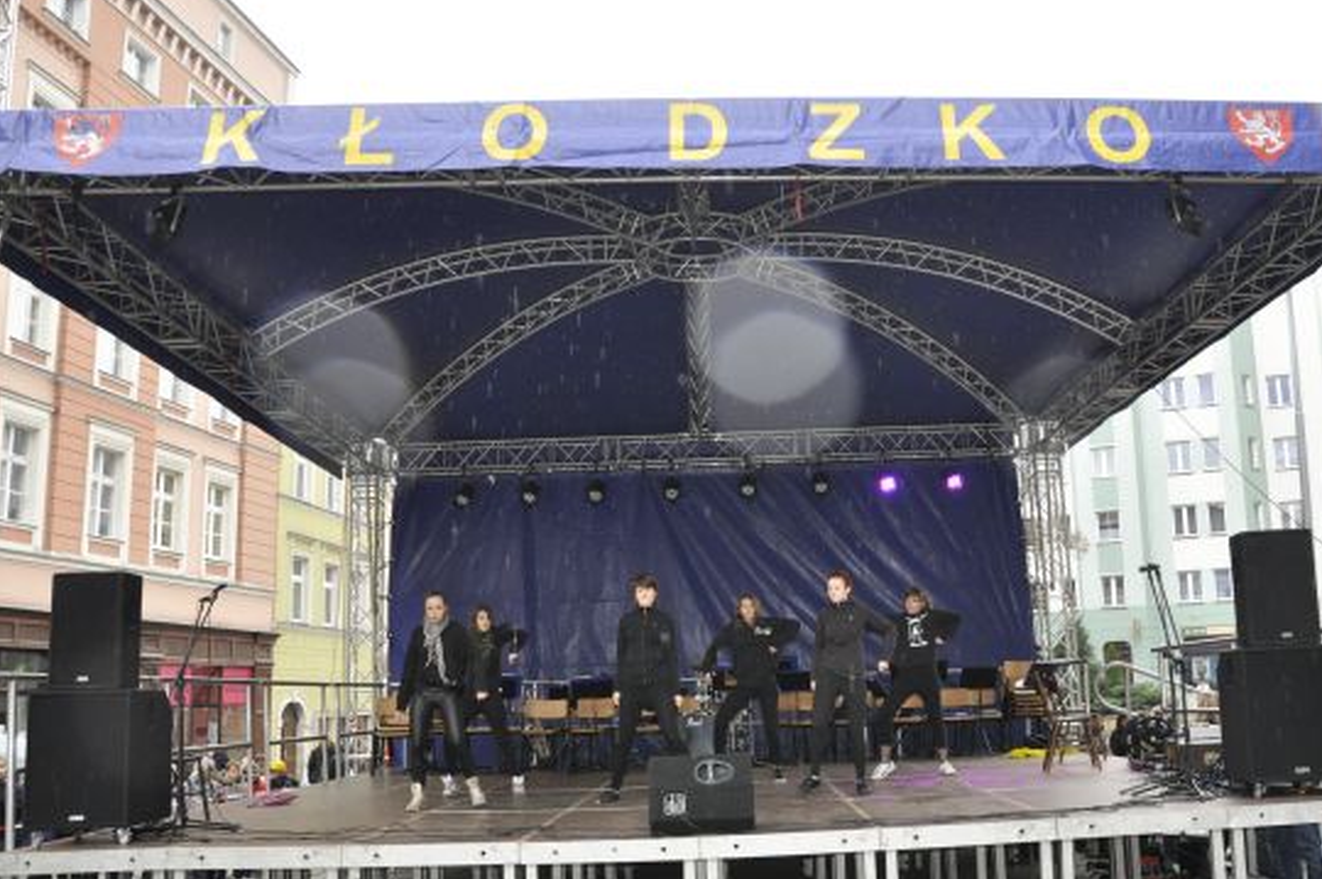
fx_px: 1174
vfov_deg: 41.0
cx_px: 776
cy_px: 484
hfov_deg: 58.4
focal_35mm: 32
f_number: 8
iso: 800
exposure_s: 1/200
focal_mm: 18
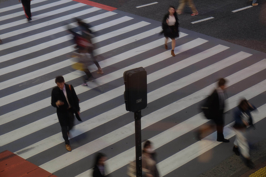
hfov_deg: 24.5
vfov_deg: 16.5
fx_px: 613
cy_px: 88
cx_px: 133
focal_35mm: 83
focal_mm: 55
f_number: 9
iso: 800
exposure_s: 1/8
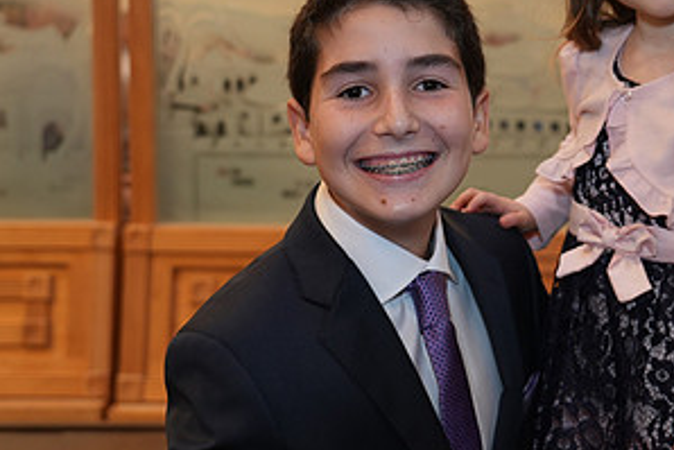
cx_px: 473
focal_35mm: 76
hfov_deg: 26.4
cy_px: 135
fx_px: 1424
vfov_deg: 17.9
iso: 640
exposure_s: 1/80
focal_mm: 39
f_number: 4
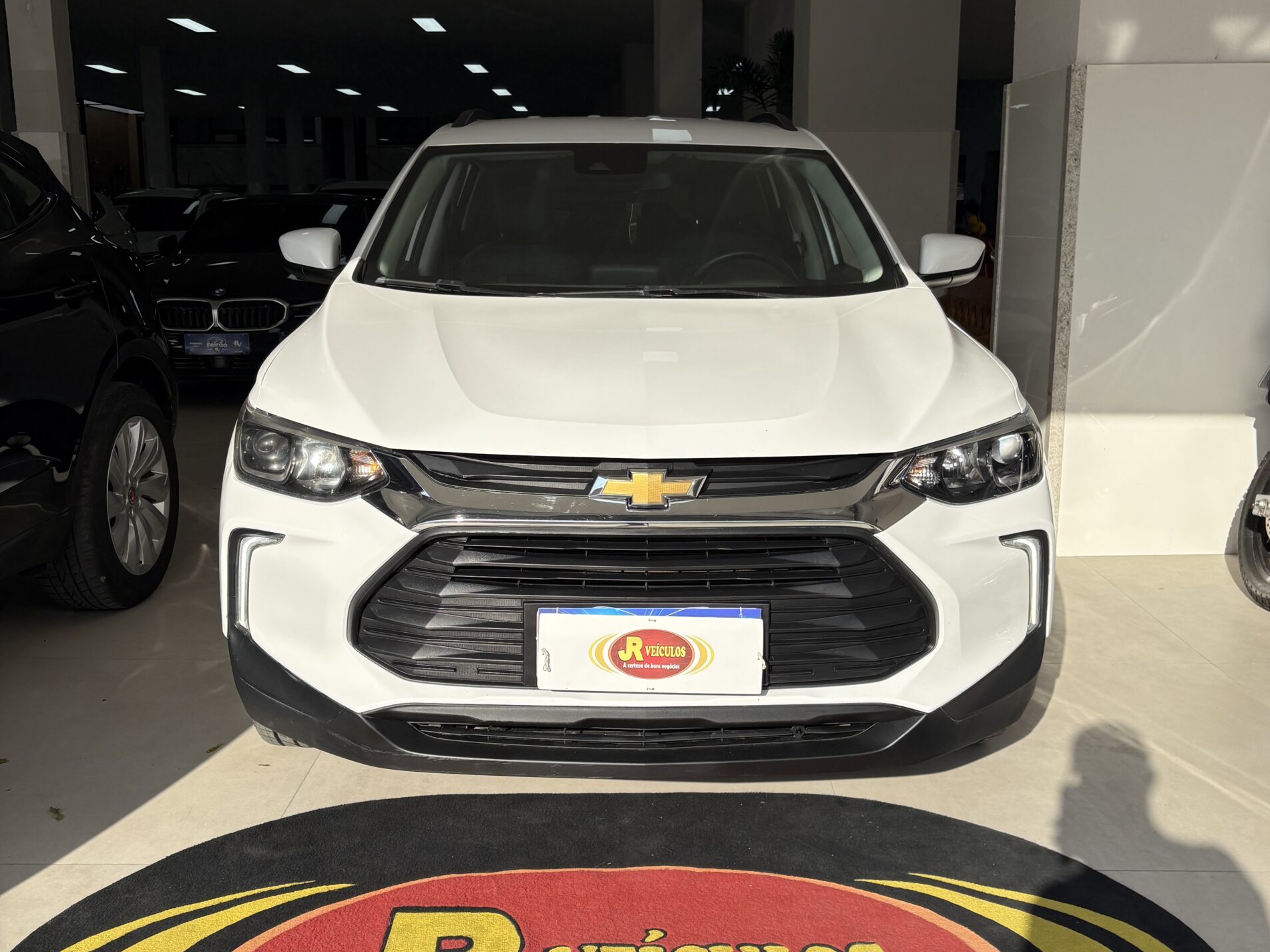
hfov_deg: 52.6
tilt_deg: -9.8
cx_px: 640
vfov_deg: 40.7
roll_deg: -0.1
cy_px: 464
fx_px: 1284
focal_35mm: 35
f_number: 1.6
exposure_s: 1/3125
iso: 50
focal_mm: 5.96
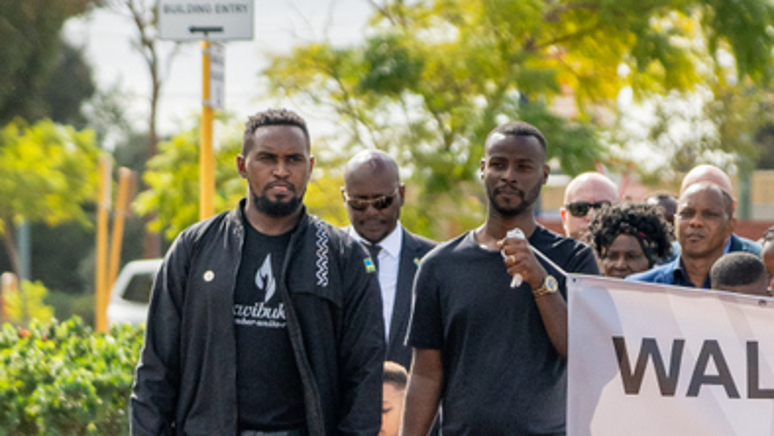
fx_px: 10800
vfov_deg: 2.3
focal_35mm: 526
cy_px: 393
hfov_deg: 4.1
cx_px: 1171
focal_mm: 110
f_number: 3.5
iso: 640
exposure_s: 1/4000
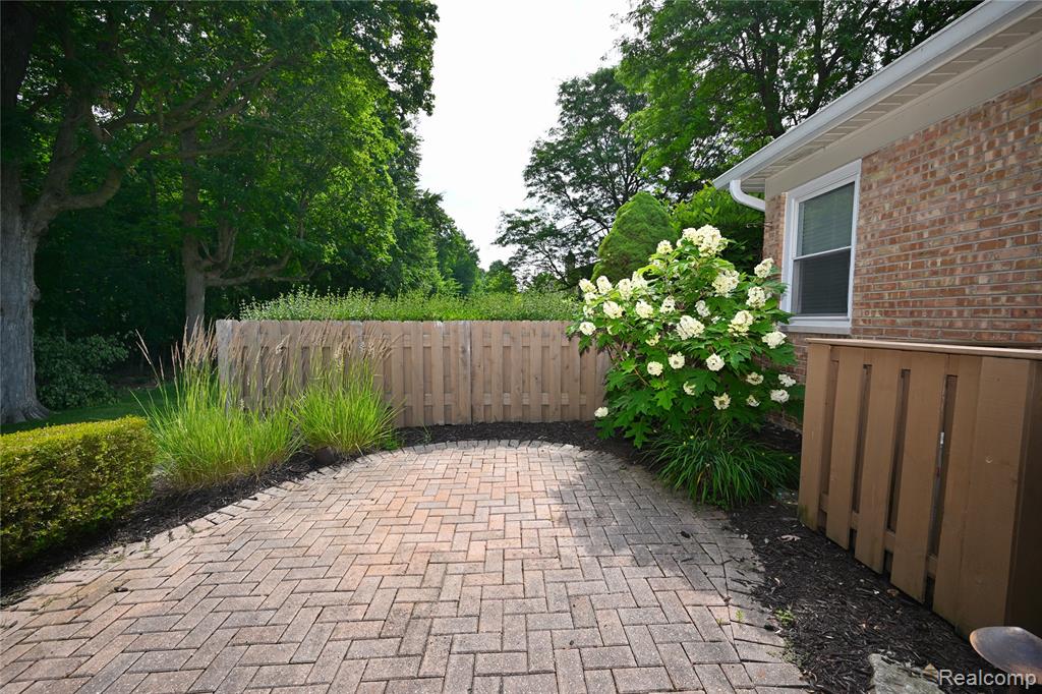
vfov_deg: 81.2
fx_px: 405
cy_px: 347
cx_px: 521
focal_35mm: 14
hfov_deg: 104.3
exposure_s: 1/200
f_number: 7.1
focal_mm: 14
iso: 100
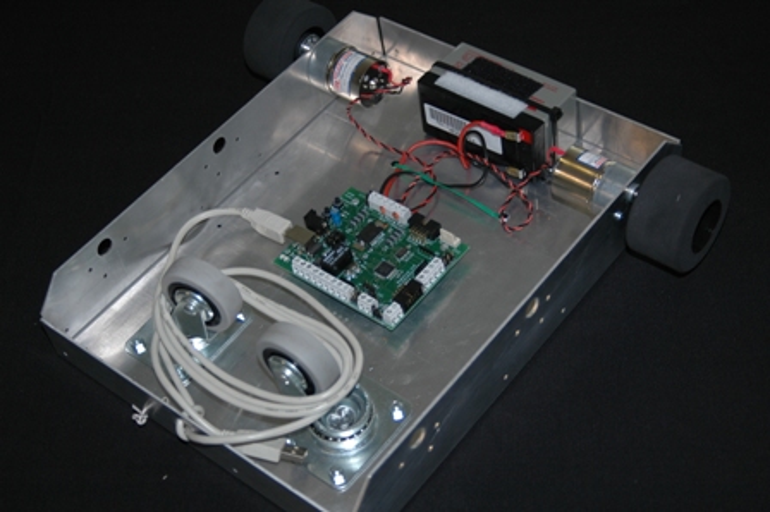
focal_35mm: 60
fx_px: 1282
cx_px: 385
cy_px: 256
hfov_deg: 33.4
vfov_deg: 22.6
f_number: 4
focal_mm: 40
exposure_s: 1/60
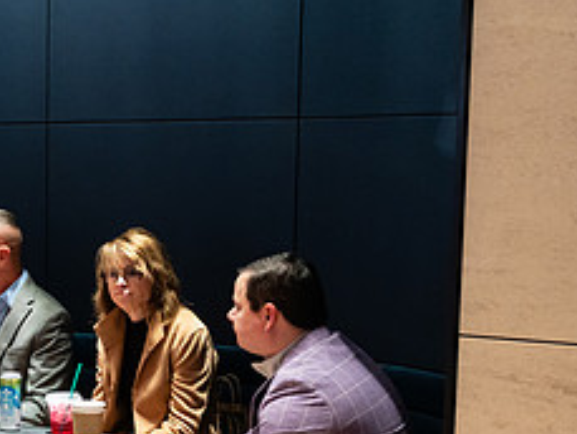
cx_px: -105
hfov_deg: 22.1
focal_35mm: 82
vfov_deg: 17.9
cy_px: 309
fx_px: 1368
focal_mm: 29.5
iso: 1000
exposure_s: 1/125
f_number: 3.2
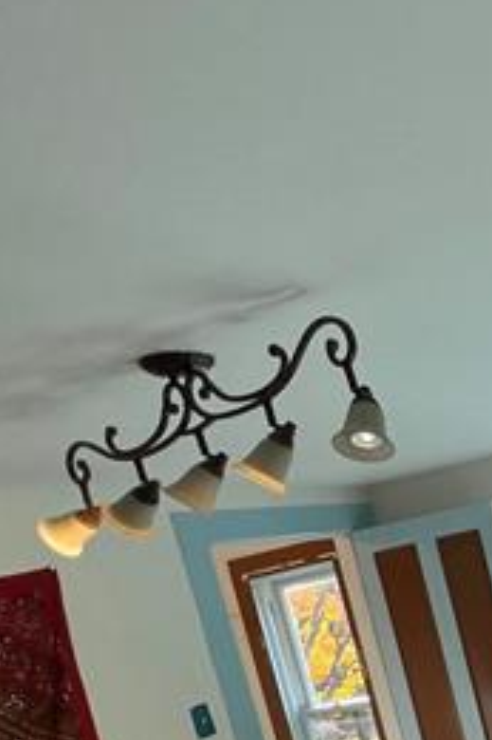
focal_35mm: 40
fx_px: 821
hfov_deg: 24.7
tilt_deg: -7.9
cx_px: 762
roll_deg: +11.7
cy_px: 666
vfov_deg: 44.2
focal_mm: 1.57
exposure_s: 1/241
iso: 32
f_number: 1.8
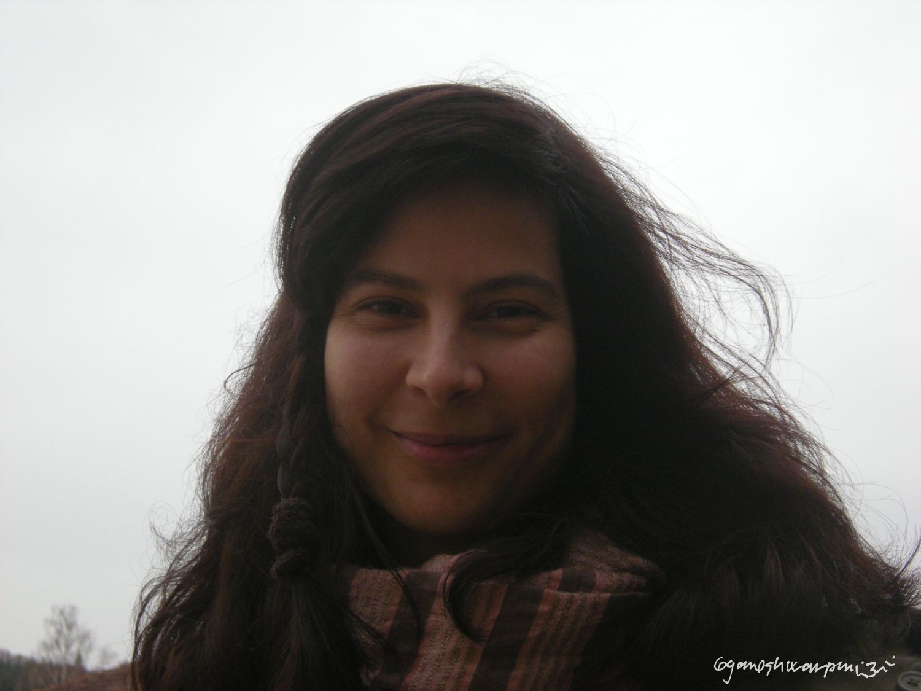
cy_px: 346
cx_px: 460
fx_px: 1623
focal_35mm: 61
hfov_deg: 31.7
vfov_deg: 24.0
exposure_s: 1/112
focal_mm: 10.1
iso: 163
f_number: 4.1
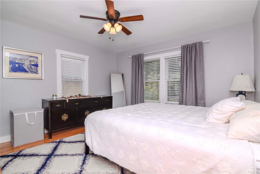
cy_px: 87
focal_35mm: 16
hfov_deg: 95.0
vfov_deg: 72.0
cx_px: 130
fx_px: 119
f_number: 11
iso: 800
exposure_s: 1/200
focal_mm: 11
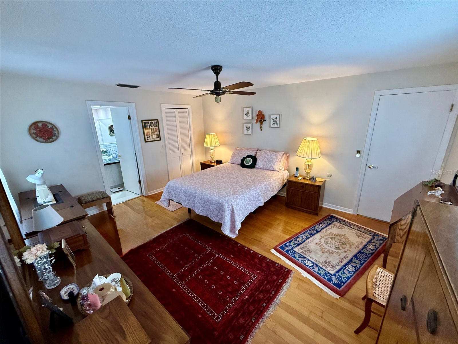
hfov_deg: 102.1
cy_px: 172
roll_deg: +0.1
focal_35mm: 14
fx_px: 185
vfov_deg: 85.7
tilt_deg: -14.5
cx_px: 229
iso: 400
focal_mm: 2.22
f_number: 2.2
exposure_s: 1/120
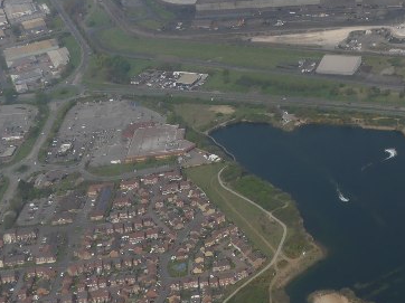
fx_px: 854
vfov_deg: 19.3
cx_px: 397
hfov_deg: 25.5
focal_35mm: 73
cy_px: -28
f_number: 4
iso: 100
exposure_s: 1/1300
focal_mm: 5.9
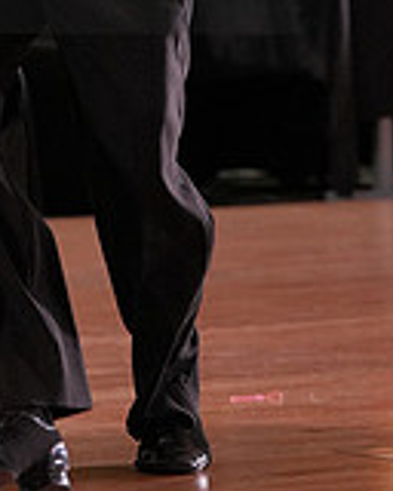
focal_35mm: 415
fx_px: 6034
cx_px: -124
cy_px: -68
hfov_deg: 3.7
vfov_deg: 4.6
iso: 2000
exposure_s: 1/500
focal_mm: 122
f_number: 4
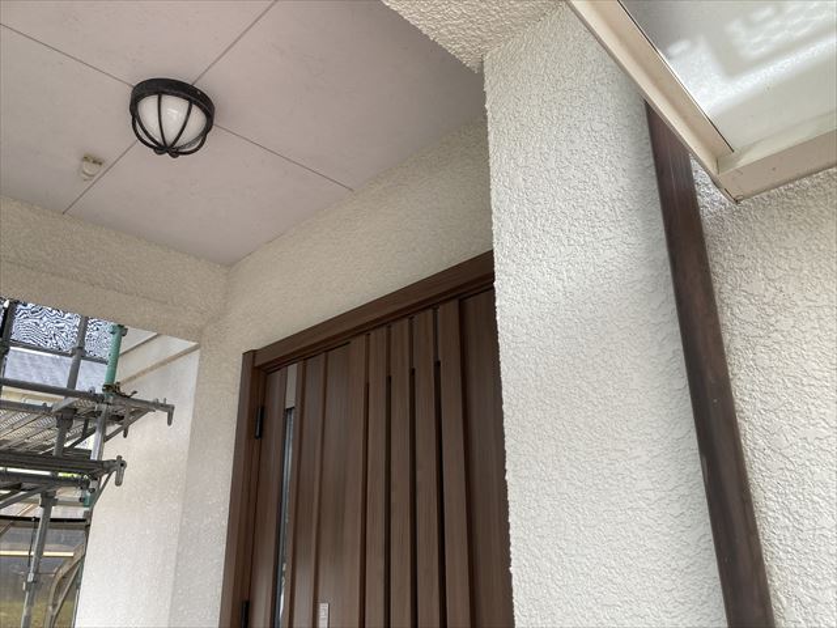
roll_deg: +0.8
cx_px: 418
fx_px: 677
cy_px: 314
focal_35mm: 28
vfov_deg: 49.7
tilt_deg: +19.7
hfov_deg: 63.4
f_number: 1.8
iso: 20
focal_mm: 3.99
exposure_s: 1/188
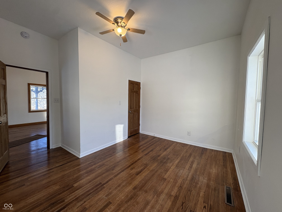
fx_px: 114
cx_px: 141
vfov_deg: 85.7
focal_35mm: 14
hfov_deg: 102.1
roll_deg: -0.8
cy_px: 106
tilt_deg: -3.8
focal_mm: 2.22
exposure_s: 1/120
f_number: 2.2
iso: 100
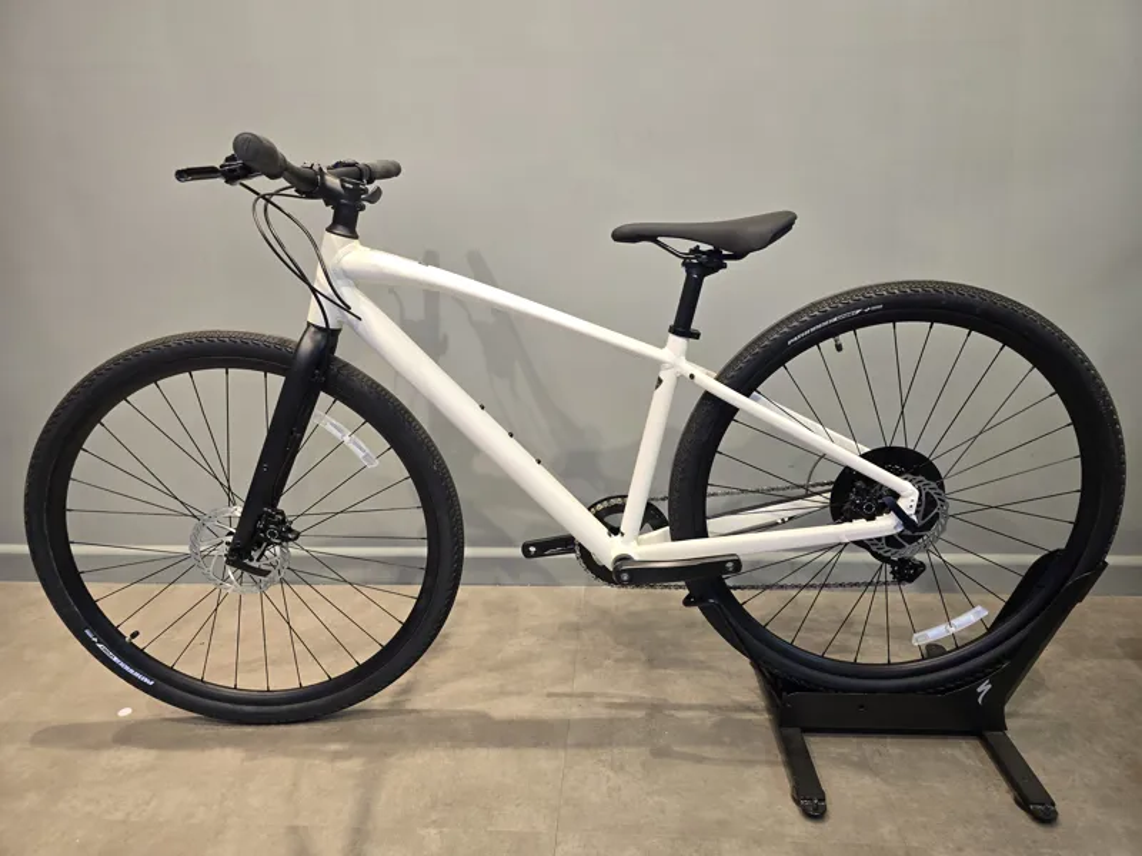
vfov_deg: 58.9
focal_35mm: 23
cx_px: 571
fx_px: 759
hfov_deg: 73.9
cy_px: 428
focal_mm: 6.3
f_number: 1.7
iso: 80
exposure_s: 1/50
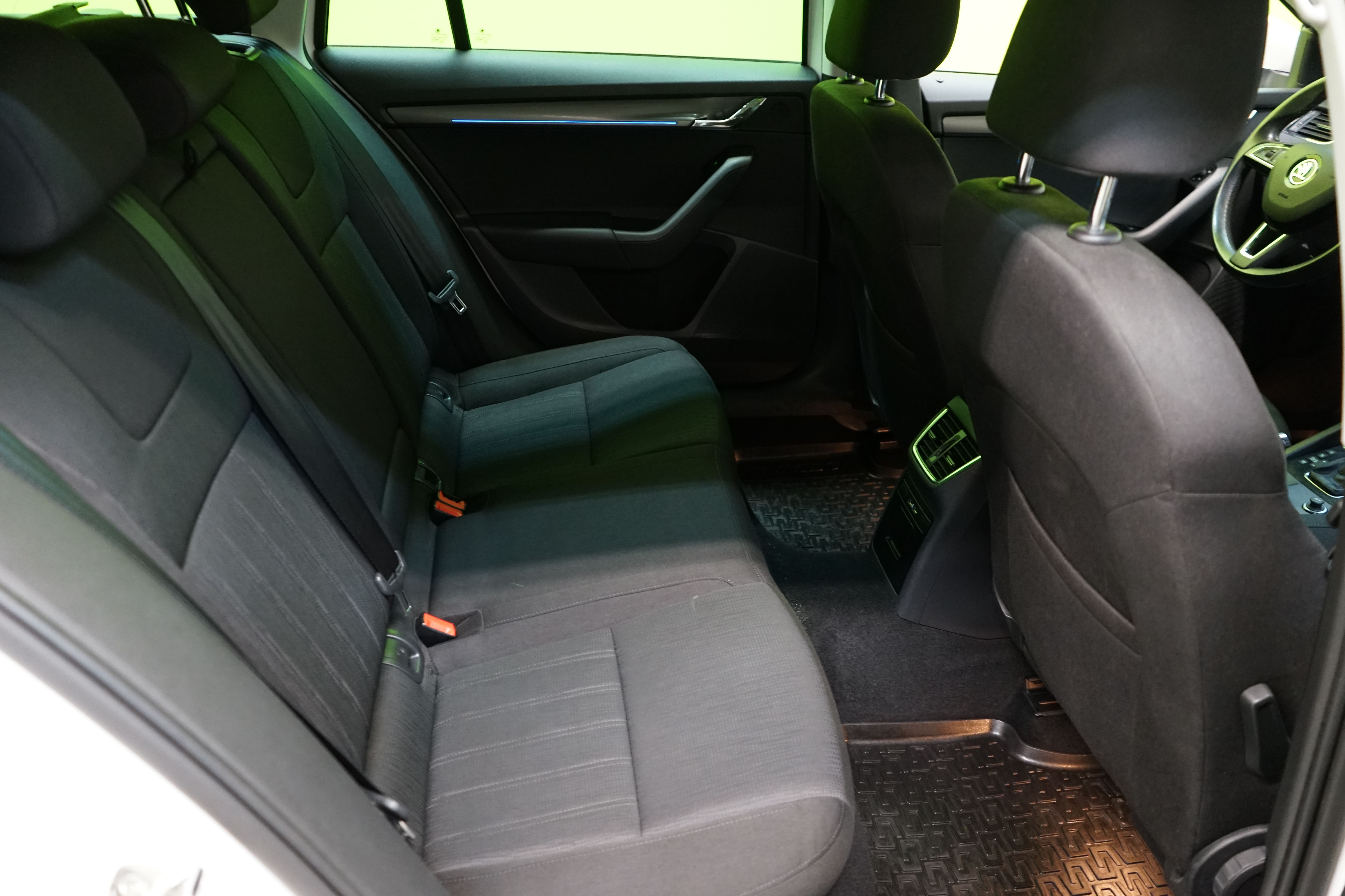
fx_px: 1046
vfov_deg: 46.4
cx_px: 672
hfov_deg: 65.5
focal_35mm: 28
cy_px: 448
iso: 2000
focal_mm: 28
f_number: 3.5
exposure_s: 1/30
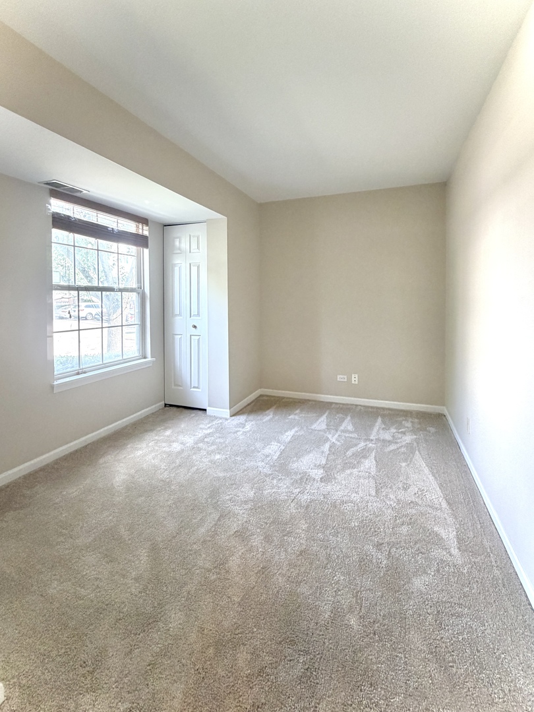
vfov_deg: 102.1
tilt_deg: -8.7
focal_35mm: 14
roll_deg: +0.3
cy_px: 356
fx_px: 288
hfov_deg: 85.7
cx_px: 267
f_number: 2.2
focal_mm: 2.22
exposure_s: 1/60
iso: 200
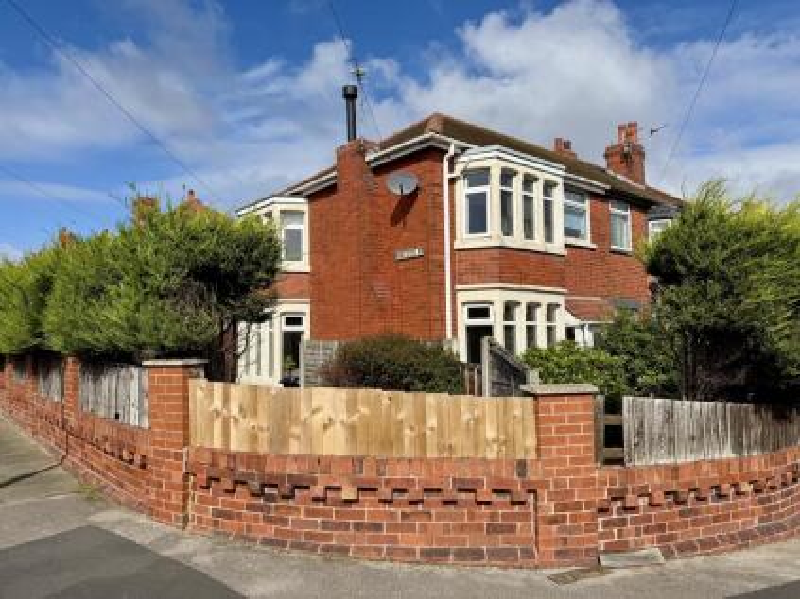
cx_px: 400
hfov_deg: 71.6
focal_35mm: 24
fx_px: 554
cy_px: 300
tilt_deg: +3.0
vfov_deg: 56.8
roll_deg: +1.3
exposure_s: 1/8130
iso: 80
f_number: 1.78
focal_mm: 6.76
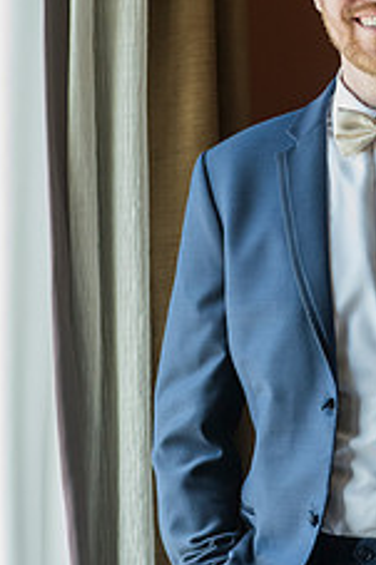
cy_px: 174
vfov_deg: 9.9
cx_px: 371
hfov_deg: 6.6
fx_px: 3263
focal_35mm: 208
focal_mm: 105
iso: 2500
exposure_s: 1/640
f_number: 3.5
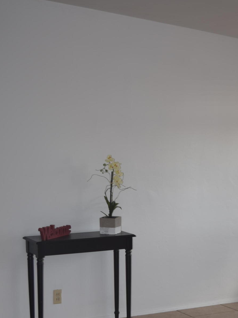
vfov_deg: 24.8
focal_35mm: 78
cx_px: 148
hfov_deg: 18.9
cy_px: 234
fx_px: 715
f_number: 4.5
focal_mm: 32
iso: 100
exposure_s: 1/60
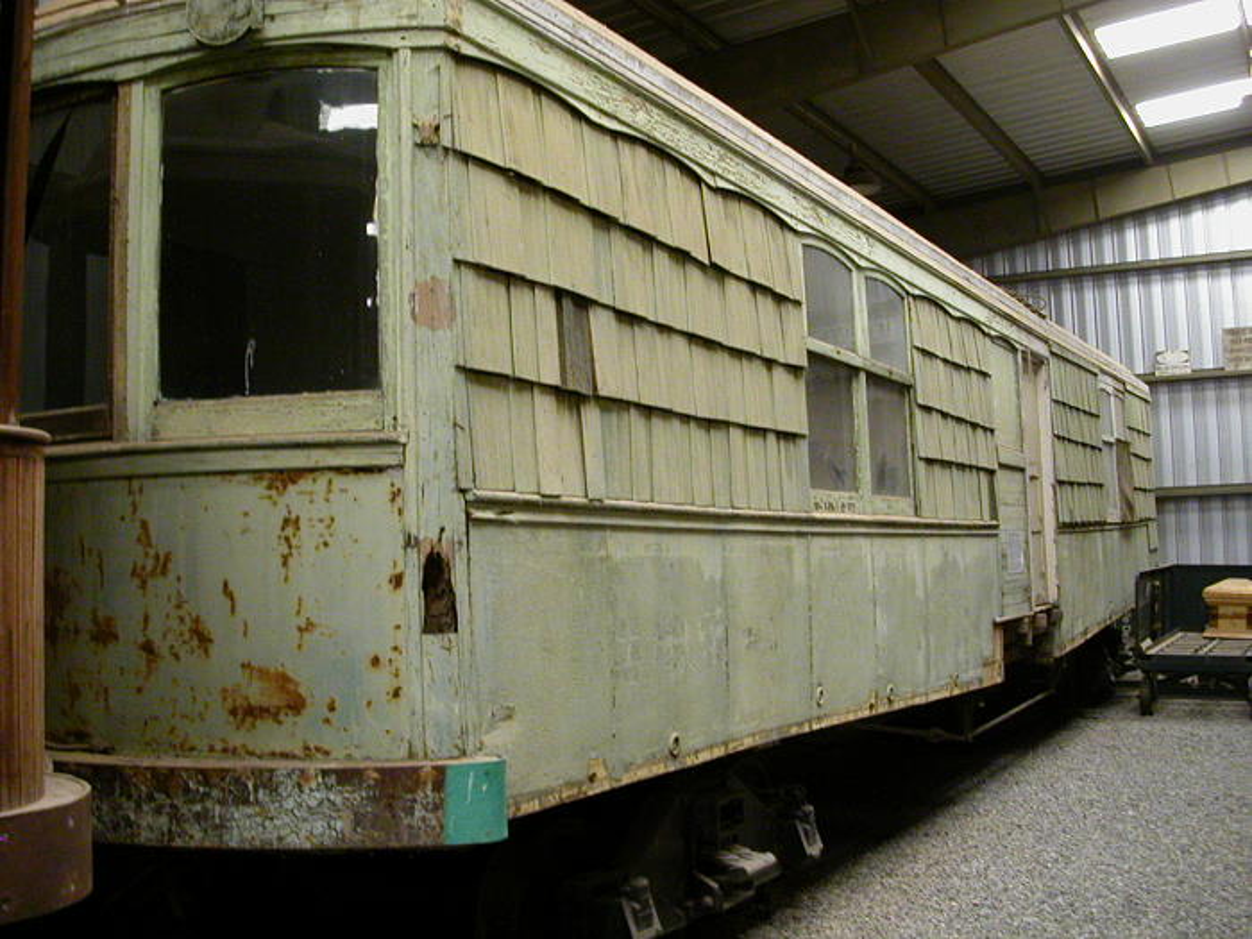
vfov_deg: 38.7
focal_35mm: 37
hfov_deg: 50.1
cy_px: 470
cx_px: 626
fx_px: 1338
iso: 334
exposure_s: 1/27.3
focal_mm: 5.6
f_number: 2.7
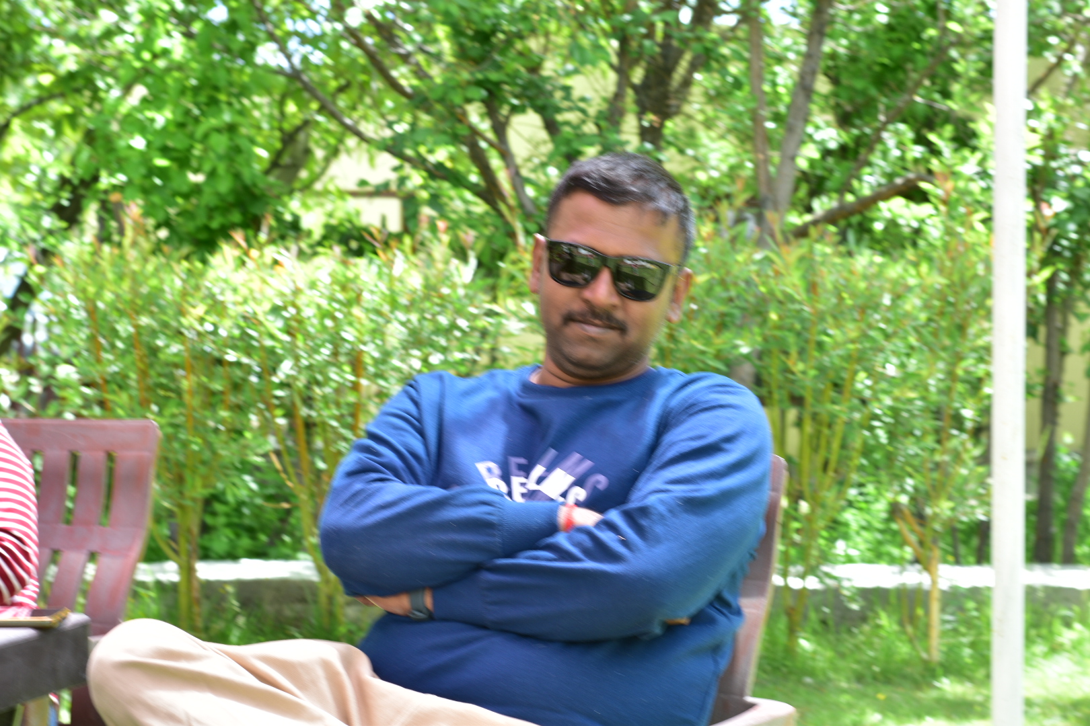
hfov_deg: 27.0
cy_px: 363
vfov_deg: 18.2
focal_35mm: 75
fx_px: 2271
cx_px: 545
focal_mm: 50
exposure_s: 1/40
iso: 100
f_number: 6.3
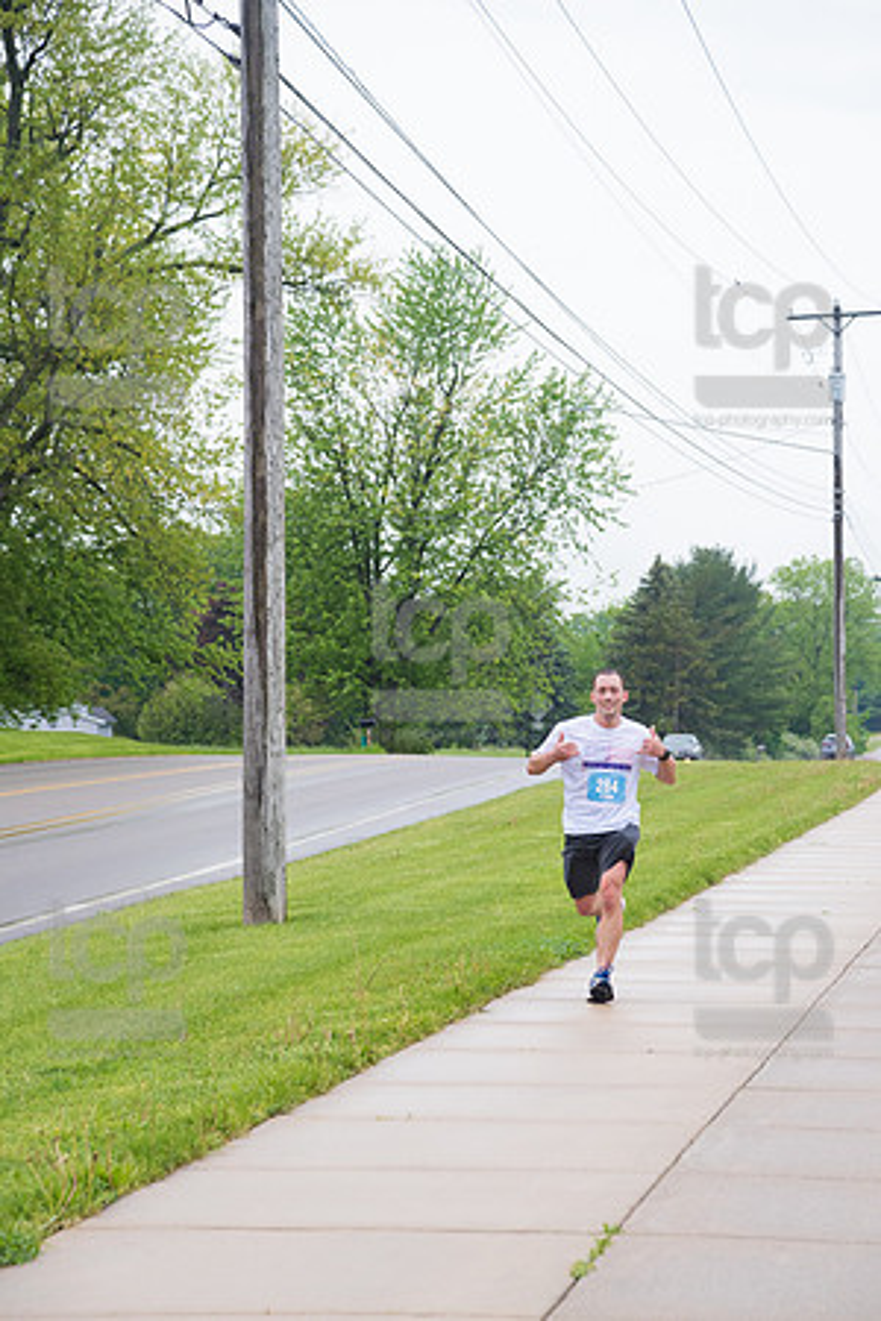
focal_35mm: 120
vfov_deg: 17.1
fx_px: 4405
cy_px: 660
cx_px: 440
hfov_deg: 11.4
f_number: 6.3
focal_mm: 120
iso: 1000
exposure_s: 1/640
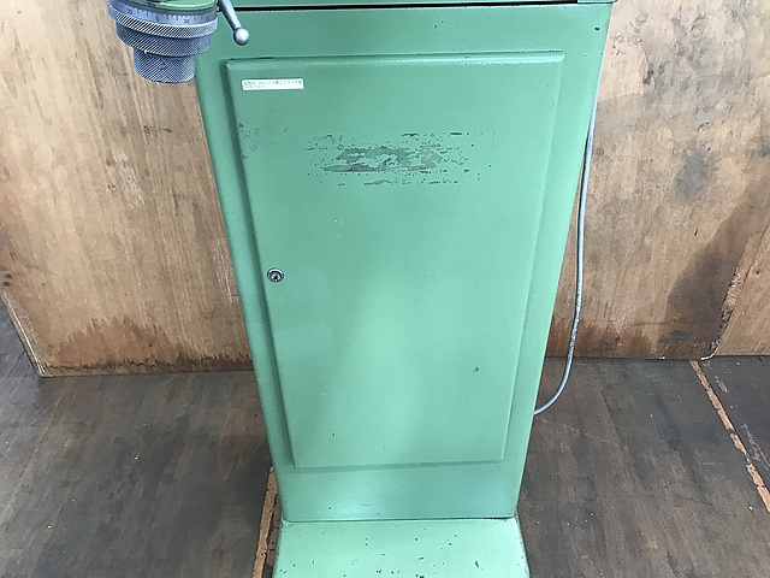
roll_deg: +0.5
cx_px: 385
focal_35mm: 28
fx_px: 623
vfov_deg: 49.7
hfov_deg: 63.4
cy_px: 289
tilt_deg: -38.6
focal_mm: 3.99
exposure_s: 1/17
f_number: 1.8
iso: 40
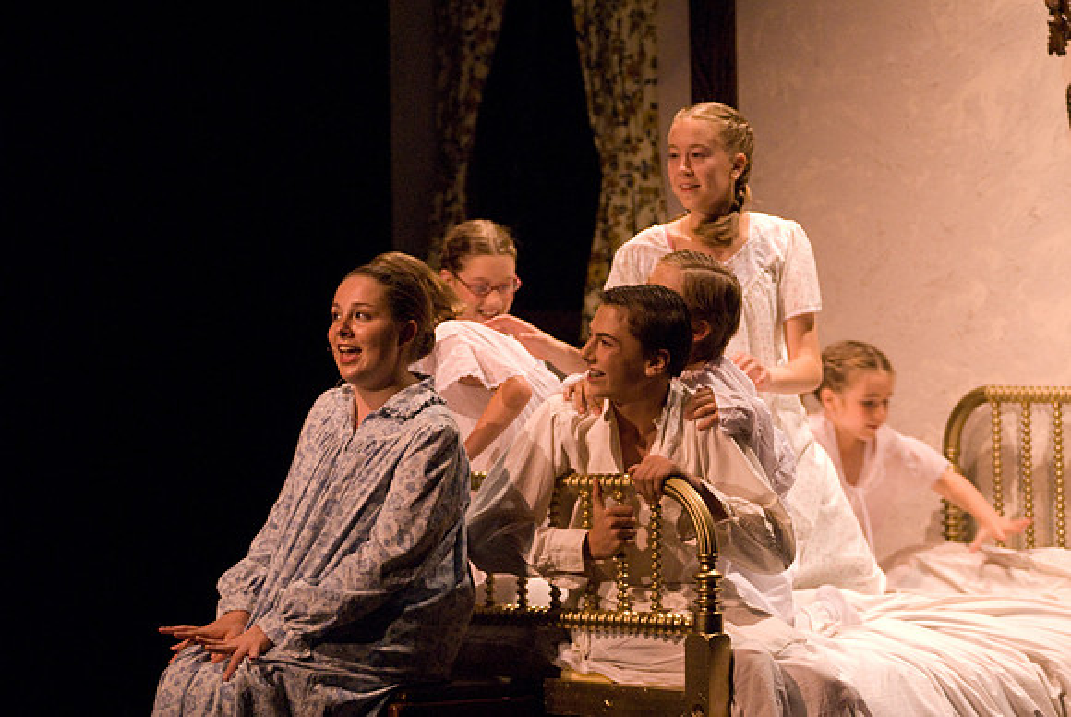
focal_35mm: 174
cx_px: 536
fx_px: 5182
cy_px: 358
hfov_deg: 11.8
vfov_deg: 7.9
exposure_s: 1/160
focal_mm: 116
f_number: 2.8
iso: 1600
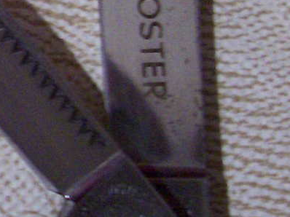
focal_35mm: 175
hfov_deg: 10.5
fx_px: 1465
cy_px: 14
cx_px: -264
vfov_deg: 8.4
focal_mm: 5.6
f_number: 2.7
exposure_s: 1/9.23
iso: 160
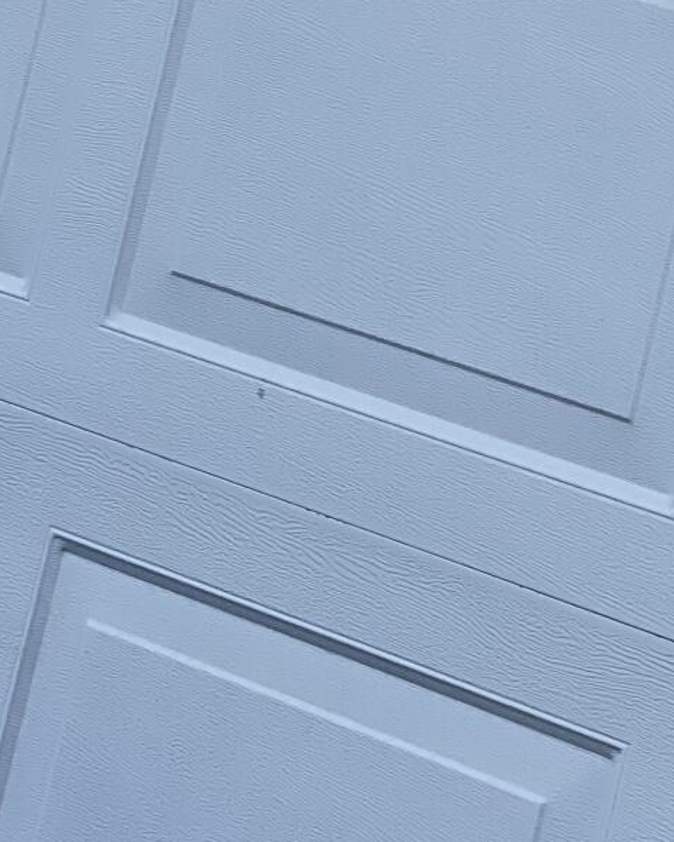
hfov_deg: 9.0
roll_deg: -13.3
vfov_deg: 10.9
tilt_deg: +3.5
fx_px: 4289
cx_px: 473
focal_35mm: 172
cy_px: -314
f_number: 2
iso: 32
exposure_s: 1/1261
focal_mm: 6
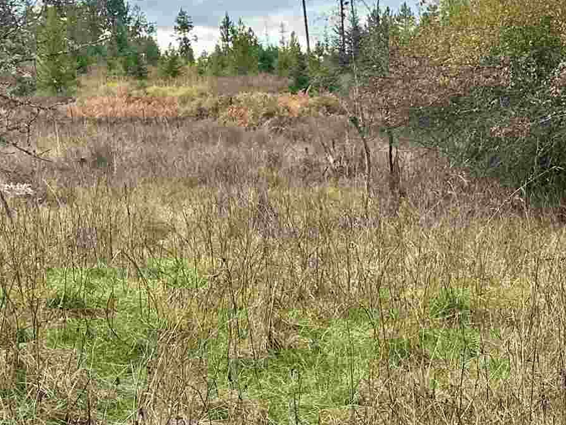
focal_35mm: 82
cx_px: 530
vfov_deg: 17.9
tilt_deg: -6.9
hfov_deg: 23.1
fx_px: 1341
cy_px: 308
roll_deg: +2.1
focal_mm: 6.86
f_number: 1.78
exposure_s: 1/918
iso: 80
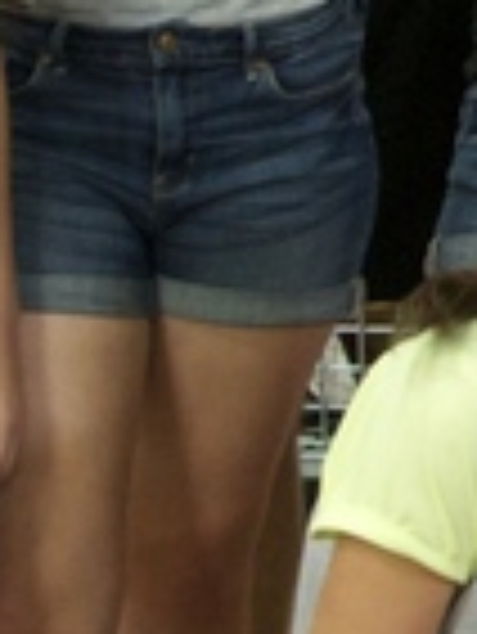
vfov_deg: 7.5
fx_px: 4806
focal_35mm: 262
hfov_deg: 5.3
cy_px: -94
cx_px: 1580
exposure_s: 1/20
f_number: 4.5
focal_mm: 24
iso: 1000
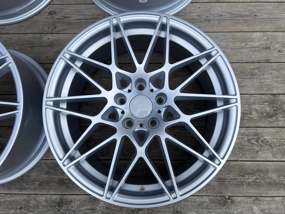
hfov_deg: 67.3
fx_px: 214
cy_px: 107
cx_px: 142
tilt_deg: -84.0
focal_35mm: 26
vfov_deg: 53.1
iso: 50
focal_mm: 5.7
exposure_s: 1/1838
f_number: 1.5
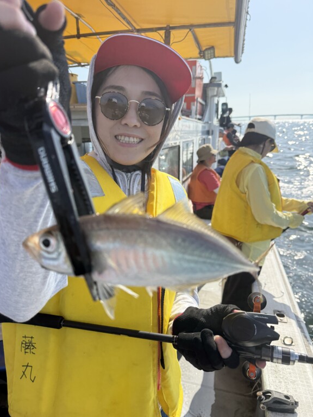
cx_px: 151
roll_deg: +0.2
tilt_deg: -15.5
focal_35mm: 25
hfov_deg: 54.9
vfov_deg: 69.4
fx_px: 301
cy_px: 208
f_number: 1.78
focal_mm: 6.76
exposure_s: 1/3425
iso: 100
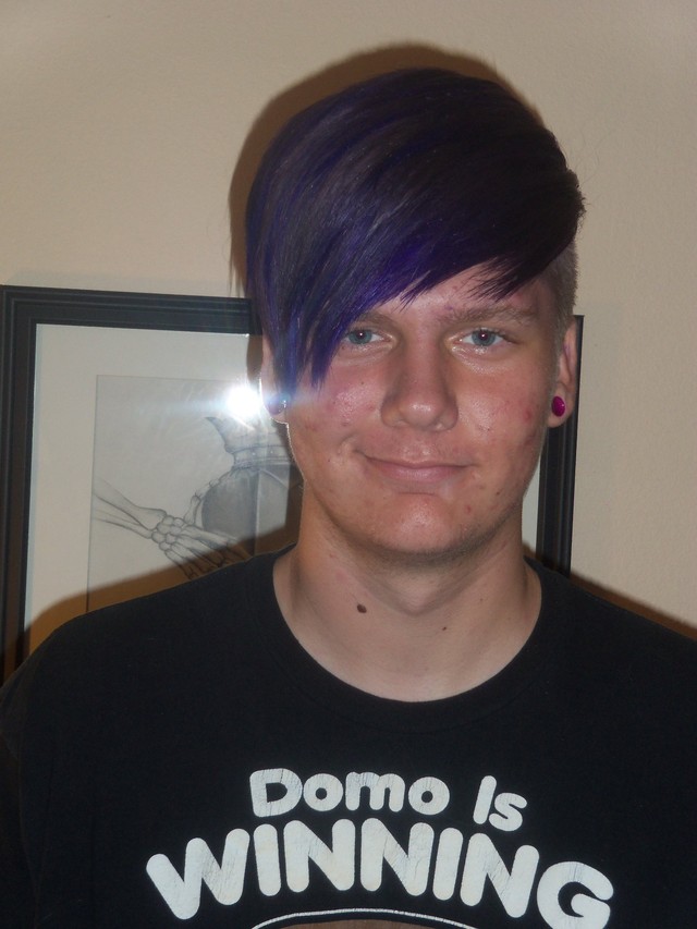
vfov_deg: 25.3
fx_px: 2067
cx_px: 348
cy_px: 464
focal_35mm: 77
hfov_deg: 19.1
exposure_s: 1/80
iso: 100
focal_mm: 13.7
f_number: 5
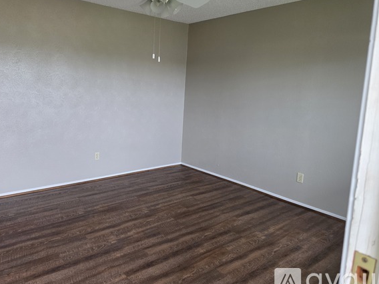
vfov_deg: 51.3
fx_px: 296
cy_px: 128
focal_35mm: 27
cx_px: 160
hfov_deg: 65.0
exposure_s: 1/180
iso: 200
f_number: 1.7
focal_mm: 6.3
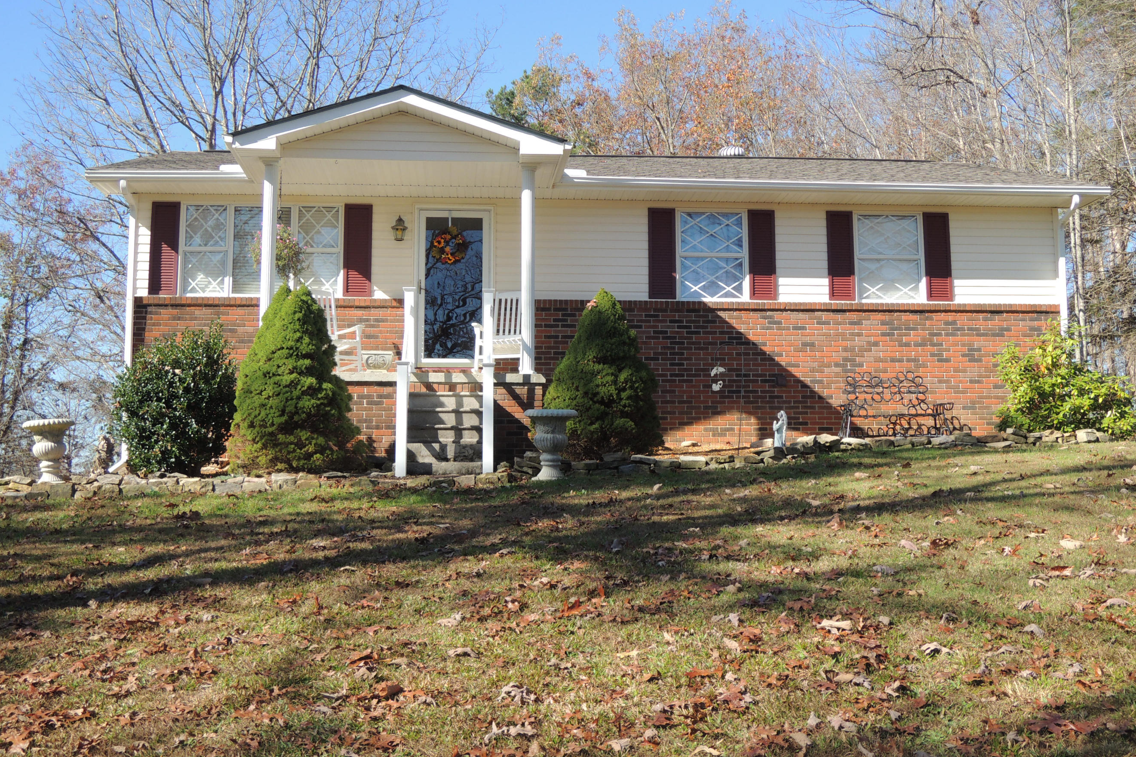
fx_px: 1325
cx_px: 573
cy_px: 341
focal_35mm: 42
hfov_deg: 46.4
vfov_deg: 31.9
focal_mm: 7.2
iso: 100
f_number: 3.3
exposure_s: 1/500
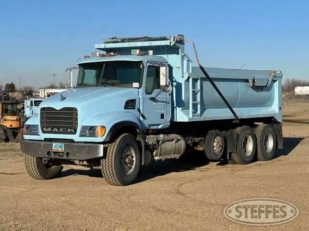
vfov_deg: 19.1
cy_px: 116
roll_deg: -0.1
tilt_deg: -1.3
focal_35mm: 77
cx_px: 154
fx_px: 687
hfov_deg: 25.3
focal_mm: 9
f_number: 2.8
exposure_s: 1/1085
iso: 32
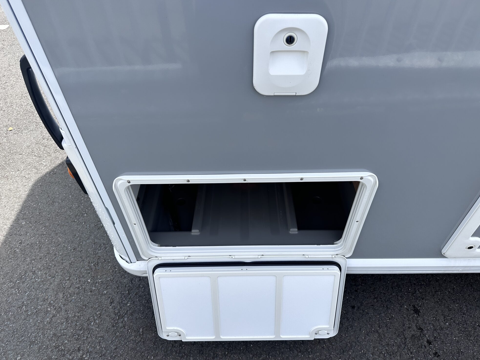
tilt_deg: -42.3
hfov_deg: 69.4
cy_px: 185
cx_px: 246
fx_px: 347
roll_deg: +0.8
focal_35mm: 25
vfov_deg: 54.9
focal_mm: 6.86
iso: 80
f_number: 1.78
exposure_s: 1/1664
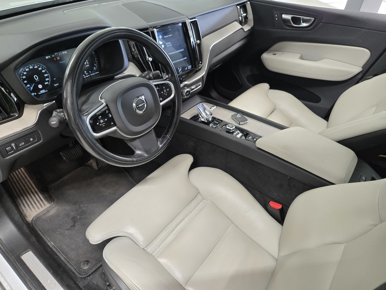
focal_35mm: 23
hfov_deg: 73.9
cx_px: 193
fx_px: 256
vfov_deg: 58.9
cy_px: 145
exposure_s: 1/100
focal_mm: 5.4
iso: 320
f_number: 1.8
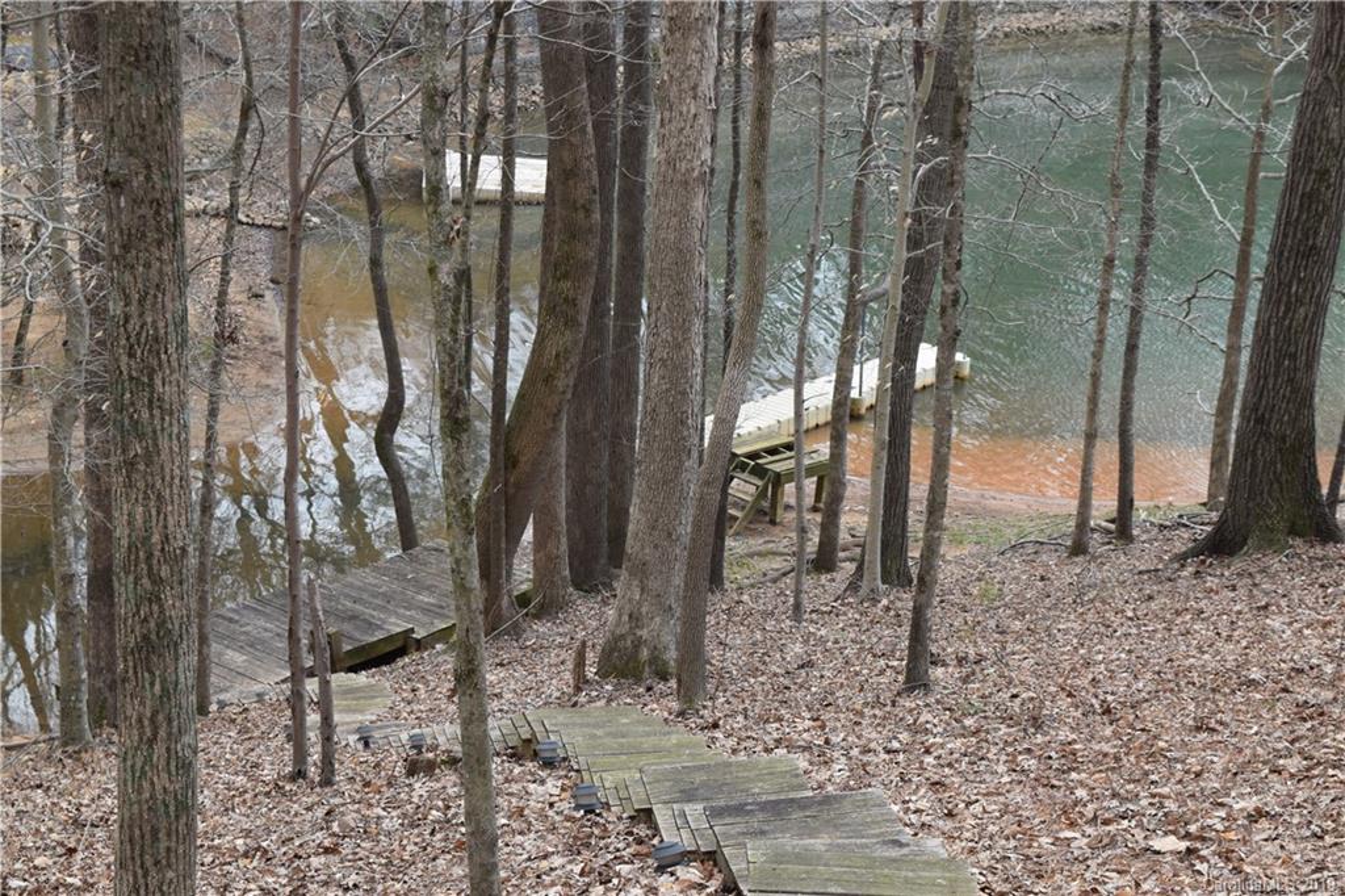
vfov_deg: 19.7
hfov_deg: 29.3
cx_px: 672
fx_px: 2577
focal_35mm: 69
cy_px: 448
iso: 400
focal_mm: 46
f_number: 8
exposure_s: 1/250
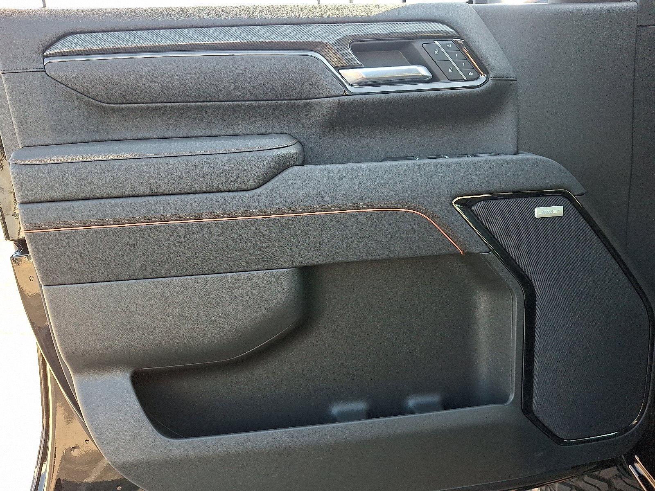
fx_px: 473
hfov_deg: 69.4
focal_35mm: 25
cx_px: 328
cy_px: 246
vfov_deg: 54.9
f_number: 1.8
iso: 56
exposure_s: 1/120
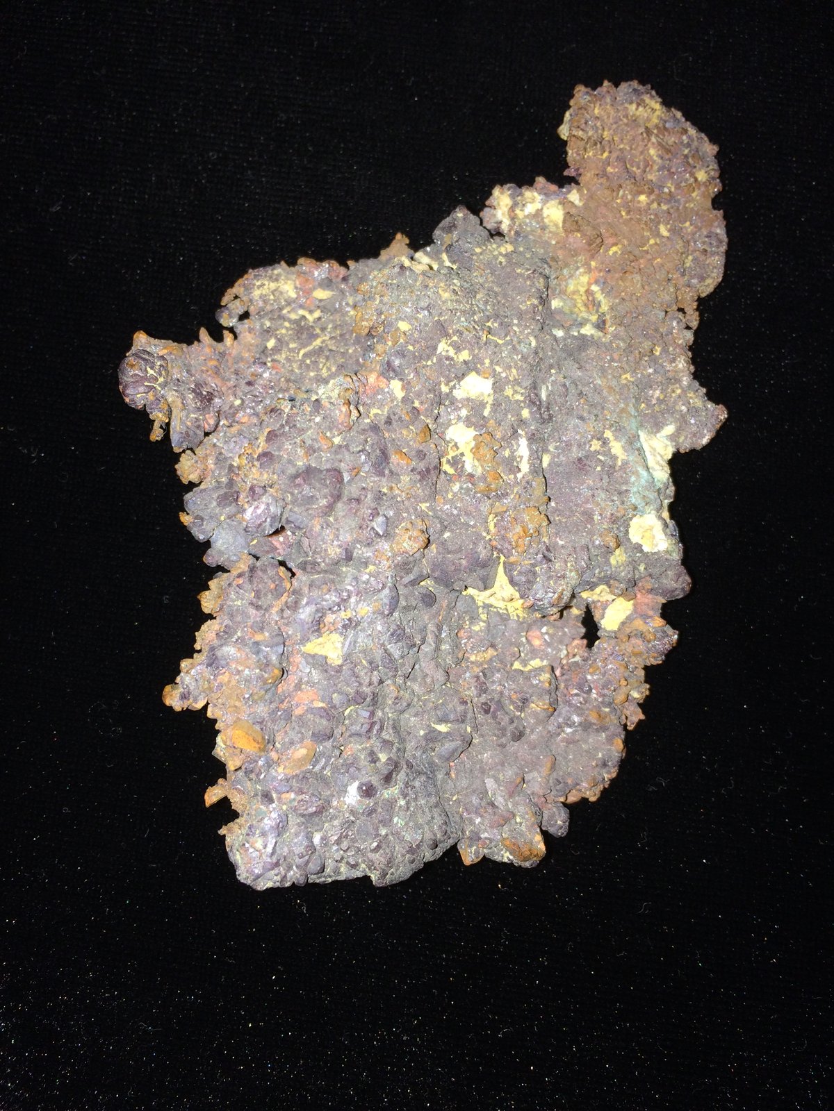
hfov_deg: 46.8
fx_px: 964
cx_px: 417
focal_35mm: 30
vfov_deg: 60.0
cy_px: 556
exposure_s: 1/111
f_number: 2.2
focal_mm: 4.12
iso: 32
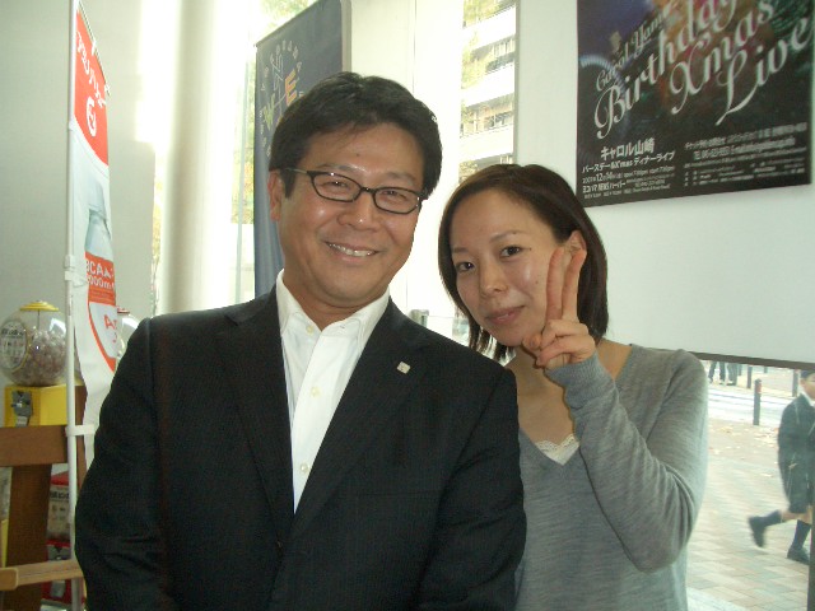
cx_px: 408
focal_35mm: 35
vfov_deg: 40.7
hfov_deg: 52.6
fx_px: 824
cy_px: 306
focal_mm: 5.8
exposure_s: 1/80
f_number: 2.6
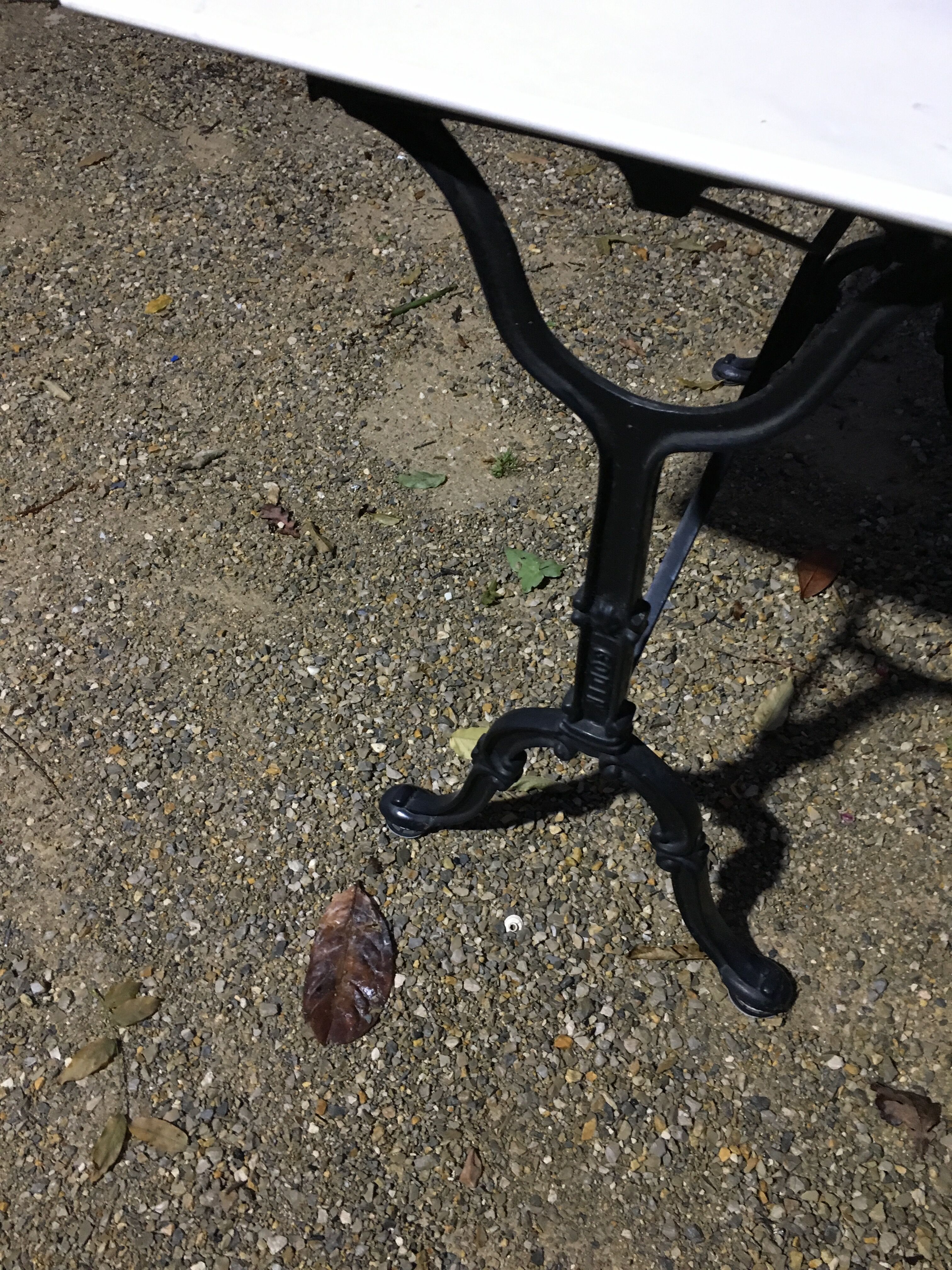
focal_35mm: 29
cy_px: 635
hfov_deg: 48.2
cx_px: 476
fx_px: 1063
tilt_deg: -44.0
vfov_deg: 61.7
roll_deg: +9.0
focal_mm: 4.15
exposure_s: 1/20
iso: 200
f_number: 2.2
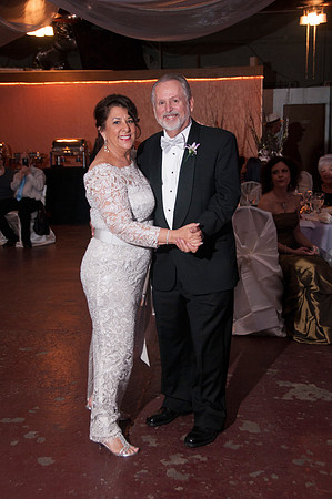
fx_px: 728
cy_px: 250
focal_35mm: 52
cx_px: 166
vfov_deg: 37.9
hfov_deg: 25.7
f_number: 4.2
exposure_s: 1/30
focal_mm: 35
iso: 400
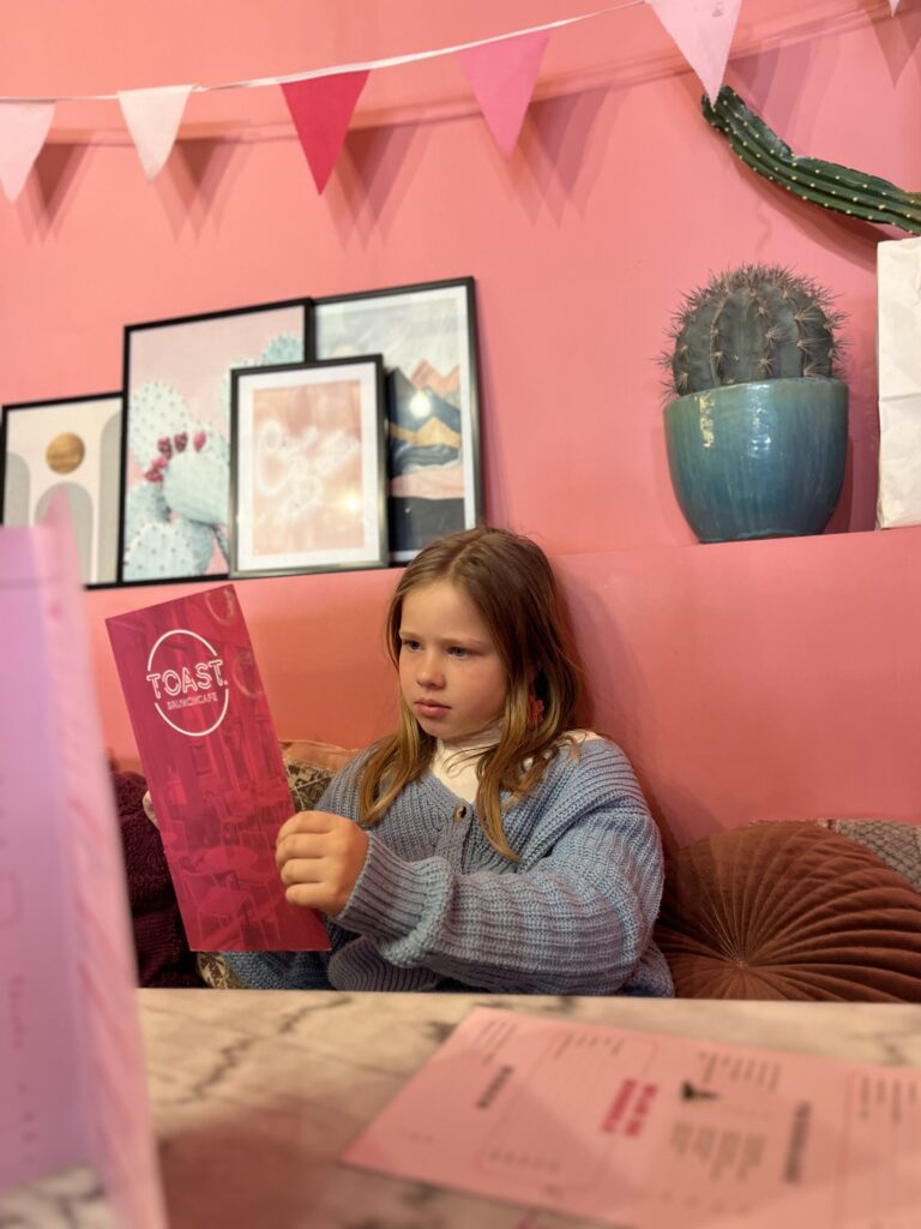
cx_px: 460
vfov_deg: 67.3
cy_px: 614
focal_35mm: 26
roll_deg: +4.2
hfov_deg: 53.1
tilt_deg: -2.1
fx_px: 922
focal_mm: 5.1
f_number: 1.6
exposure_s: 1/50
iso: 200
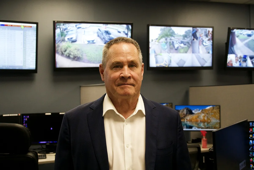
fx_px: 328
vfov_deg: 28.9
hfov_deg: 42.3
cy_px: 85
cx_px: 127
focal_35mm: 46
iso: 2000
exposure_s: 1/160
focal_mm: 31
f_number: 4.5
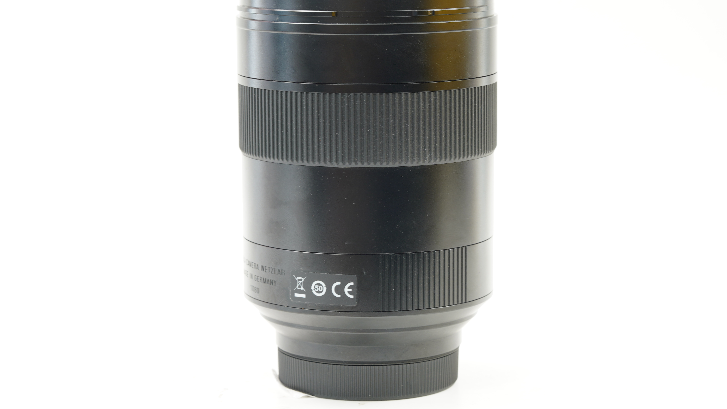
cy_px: 185
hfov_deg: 22.5
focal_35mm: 95
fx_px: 1831
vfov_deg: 12.7
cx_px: 366
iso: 200
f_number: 11
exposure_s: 1/1.25
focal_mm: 90
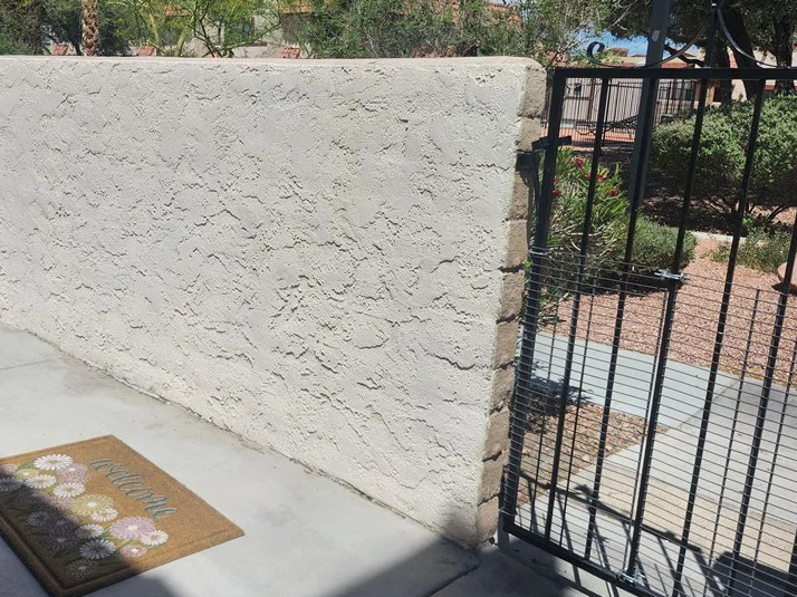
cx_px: 344
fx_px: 760
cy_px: 275
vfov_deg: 42.9
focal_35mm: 33
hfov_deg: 55.2
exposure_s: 1/3160
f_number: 1.8
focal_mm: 5.54
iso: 25
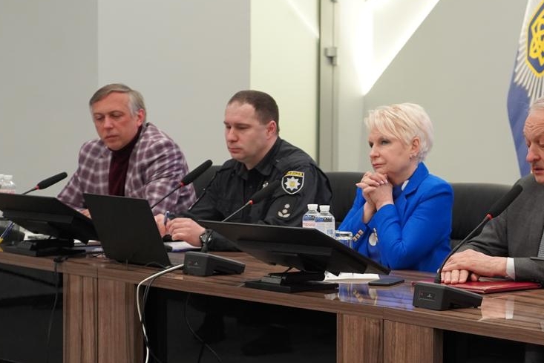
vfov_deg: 10.3
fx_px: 2010
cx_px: 524
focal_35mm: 133
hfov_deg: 15.2
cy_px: 243
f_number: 4
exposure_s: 1/160
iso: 3200
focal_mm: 65
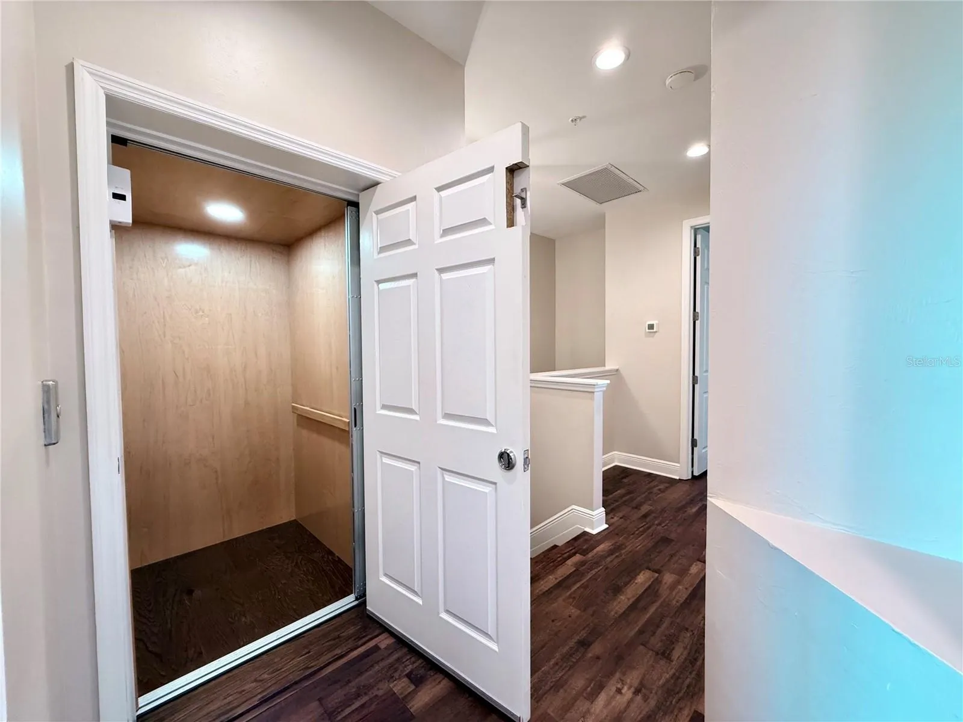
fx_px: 389
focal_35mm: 14
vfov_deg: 85.7
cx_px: 482
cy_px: 361
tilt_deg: -1.5
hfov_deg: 102.1
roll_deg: +0.7
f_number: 2.2
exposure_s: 1/60
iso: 250
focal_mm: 2.22
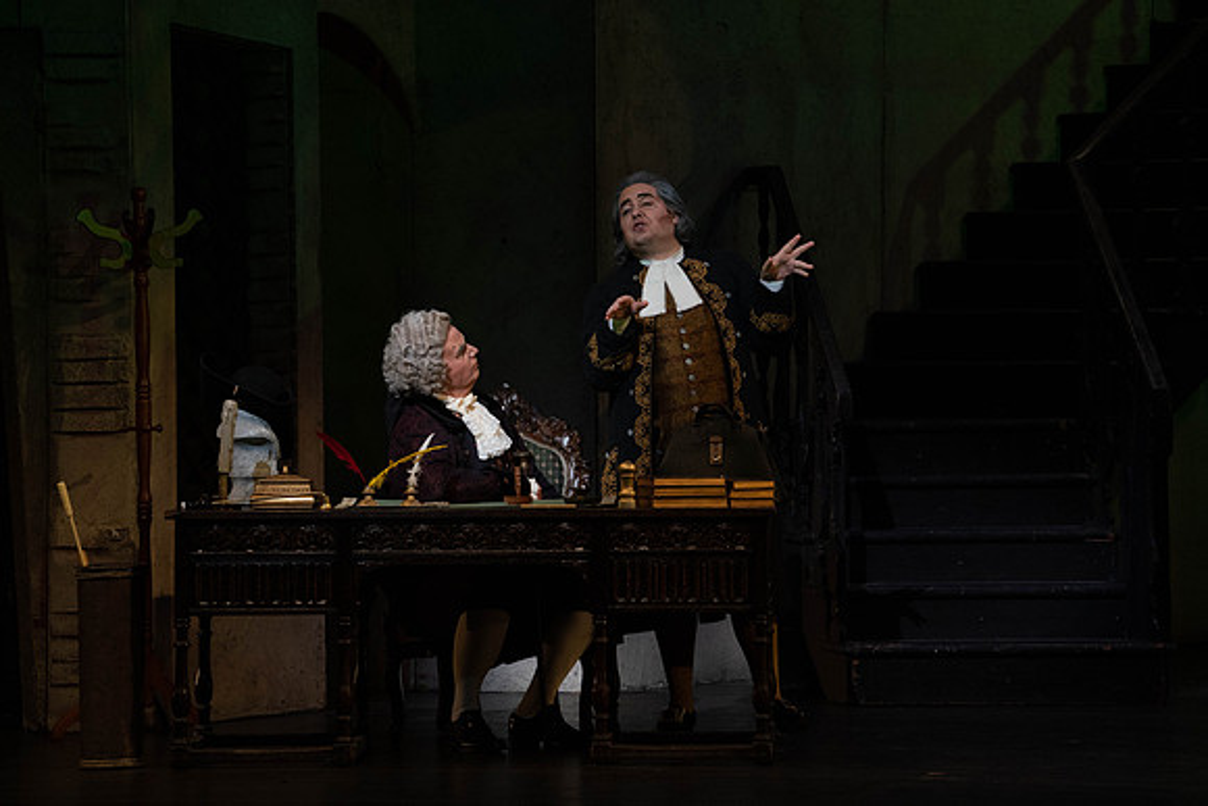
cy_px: 403
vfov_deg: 6.9
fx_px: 6712
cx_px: 604
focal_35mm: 200
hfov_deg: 10.3
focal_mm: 200
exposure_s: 1/250
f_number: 9
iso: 3200
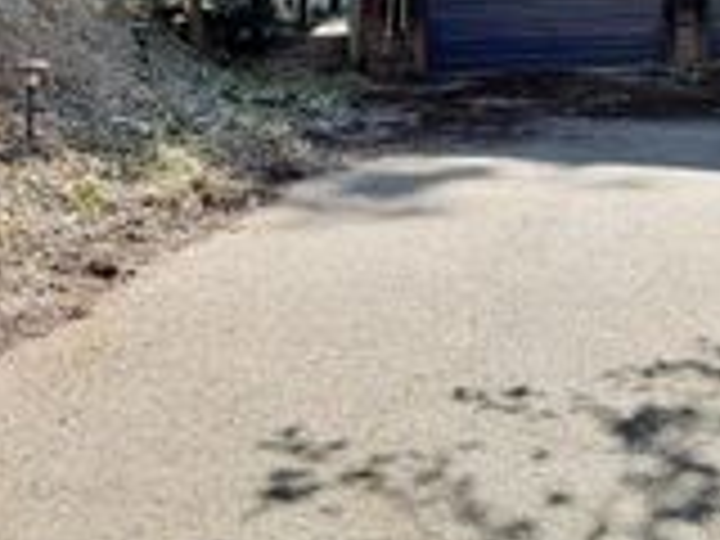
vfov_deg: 18.4
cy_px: -146
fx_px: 1560
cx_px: 819
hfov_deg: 24.1
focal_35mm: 75
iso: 80
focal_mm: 6.76
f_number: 1.78
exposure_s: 1/1076
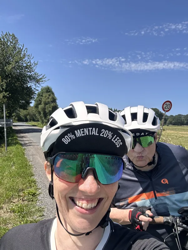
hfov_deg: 46.8
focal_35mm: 30
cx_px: 94
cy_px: 125
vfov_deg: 60.0
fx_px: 217
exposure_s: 1/667
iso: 25
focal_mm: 2.69
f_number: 1.9
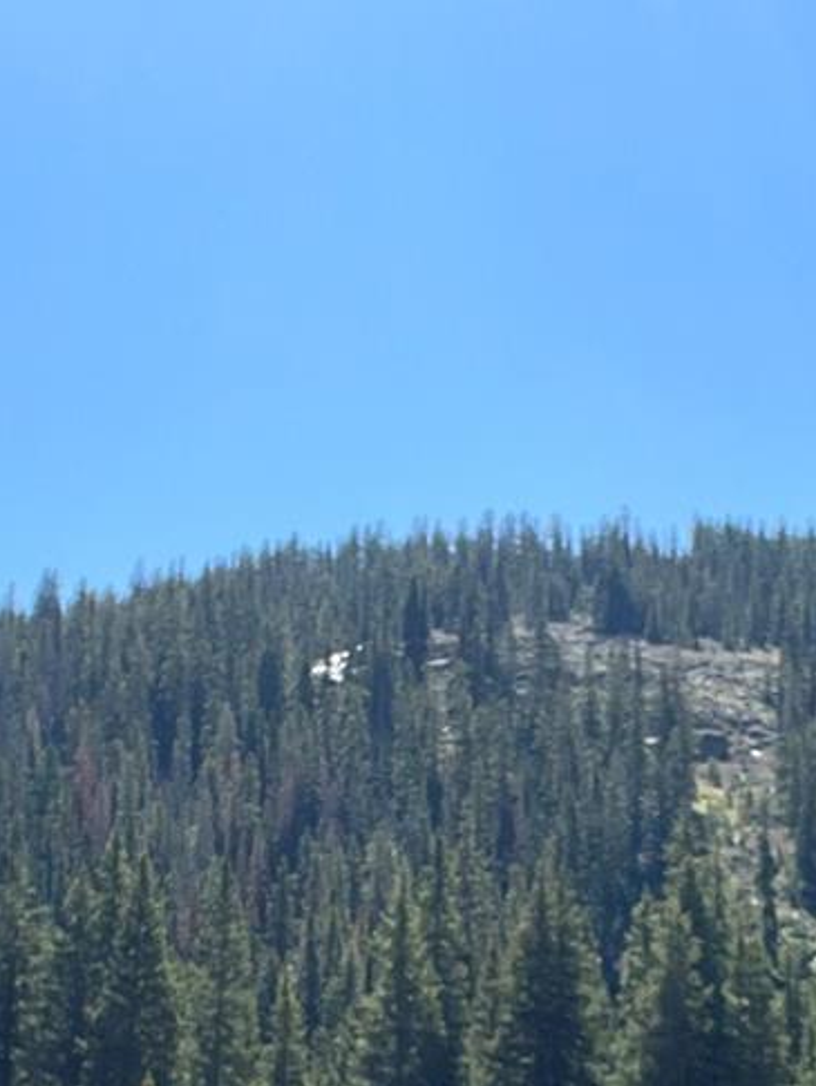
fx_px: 2324
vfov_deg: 25.5
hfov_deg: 19.9
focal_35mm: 74
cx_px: 396
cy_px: 979
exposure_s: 1/711
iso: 32
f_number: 2.2
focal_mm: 2.71
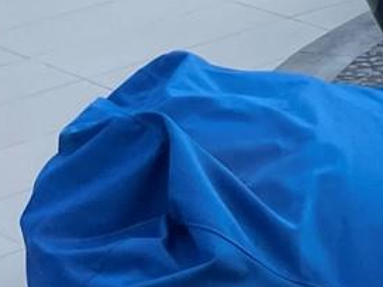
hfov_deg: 10.1
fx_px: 1693
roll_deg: +0.5
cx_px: 1090
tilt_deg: -10.5
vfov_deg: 9.3
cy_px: -215
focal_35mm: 153
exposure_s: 1/2132
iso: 32
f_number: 1.6
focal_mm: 4.2
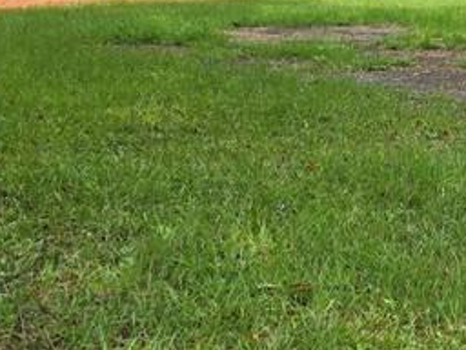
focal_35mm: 92
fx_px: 1239
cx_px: 646
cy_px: 93
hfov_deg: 19.3
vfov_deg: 16.0
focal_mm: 6.3
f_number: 1.7
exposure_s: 1/363
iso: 12
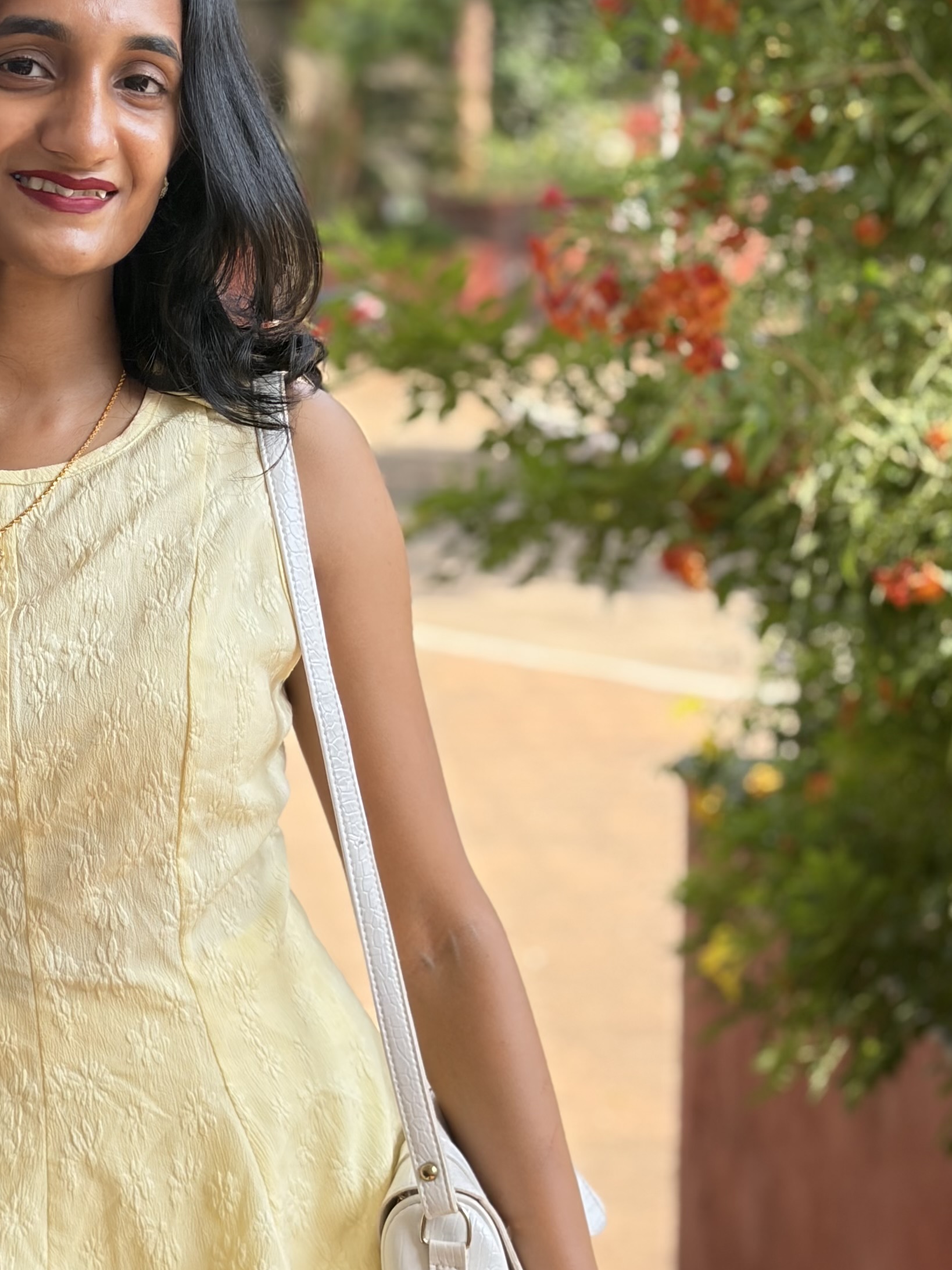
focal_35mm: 96
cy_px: 612
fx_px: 3520
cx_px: 181
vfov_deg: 20.4
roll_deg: +0.5
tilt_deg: -8.2
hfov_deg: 15.3
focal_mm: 5.96
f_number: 1.6
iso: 40
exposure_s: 1/687
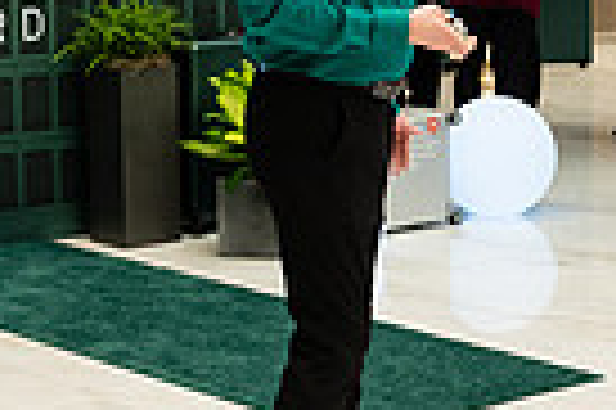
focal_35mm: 129
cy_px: -14
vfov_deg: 10.5
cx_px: 531
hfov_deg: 15.8
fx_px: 2205
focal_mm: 29.5
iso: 1000
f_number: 3.2
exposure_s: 1/200
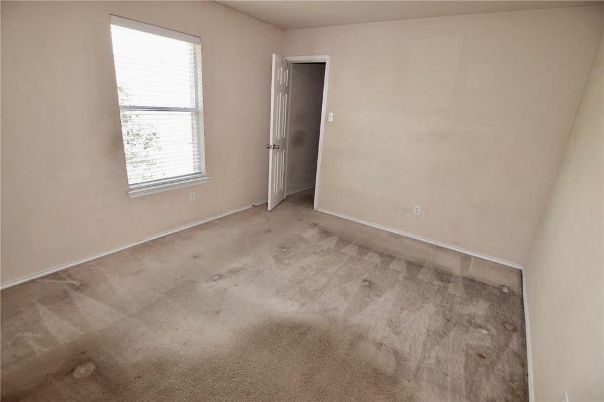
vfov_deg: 72.0
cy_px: 201
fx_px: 277
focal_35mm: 16
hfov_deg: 95.0
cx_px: 302
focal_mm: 11
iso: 800
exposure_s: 1/80
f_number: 4.5
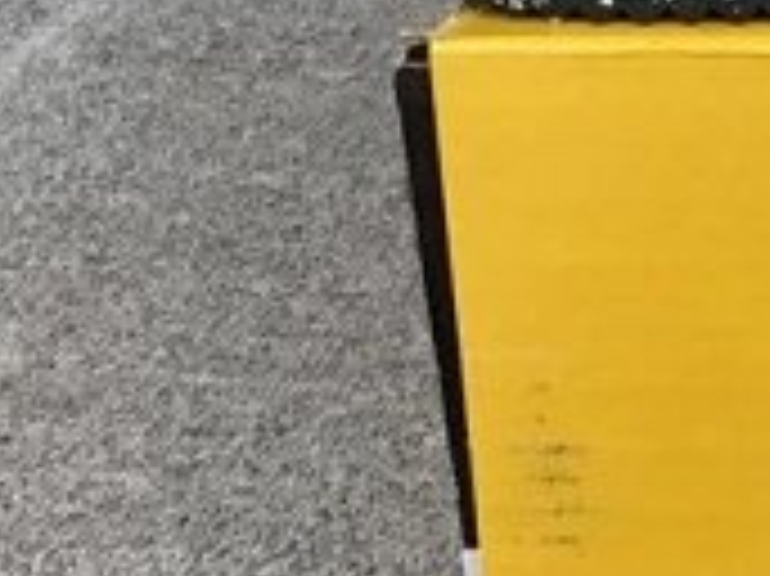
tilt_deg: -21.1
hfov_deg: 14.9
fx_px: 2579
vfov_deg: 12.5
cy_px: -90
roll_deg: -0.1
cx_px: 1364
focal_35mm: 116
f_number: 2.4
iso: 25
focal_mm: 3.3
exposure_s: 1/159
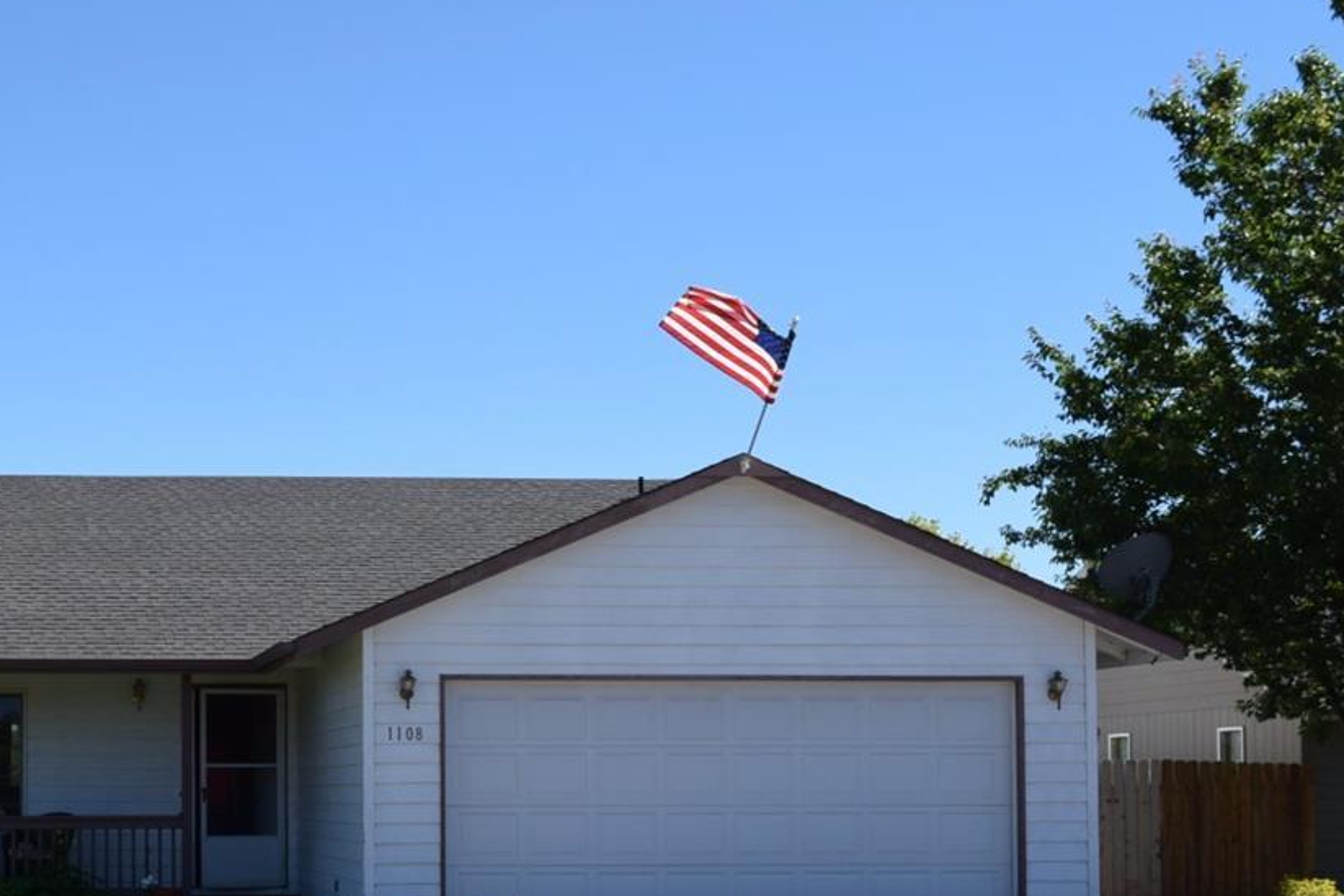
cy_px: 745
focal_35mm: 63
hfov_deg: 30.6
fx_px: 2349
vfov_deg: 21.3
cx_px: 142
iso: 200
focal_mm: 23
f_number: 9
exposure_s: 1/320
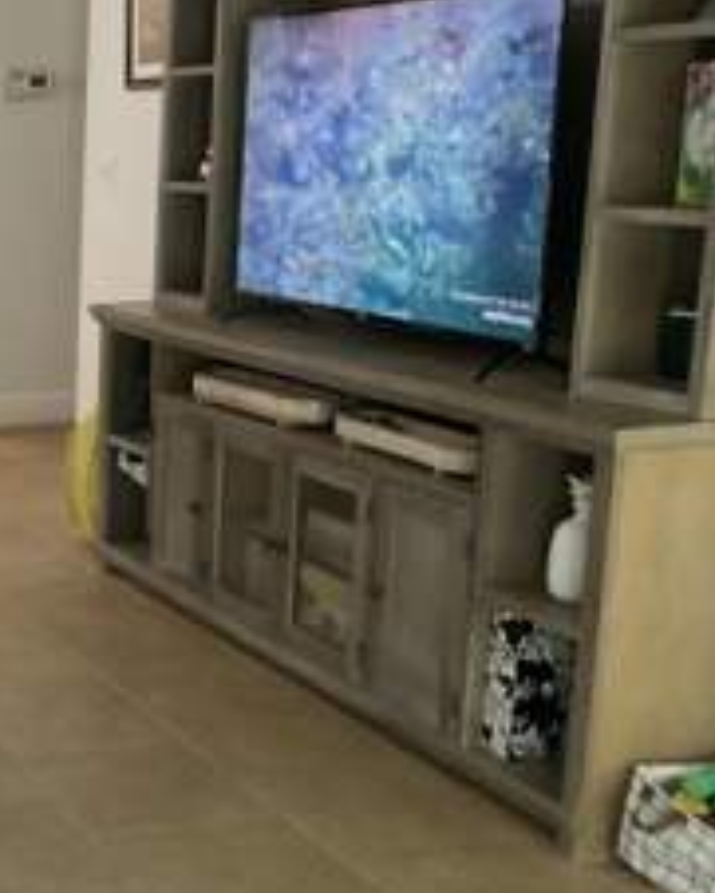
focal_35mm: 60
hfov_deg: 22.5
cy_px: 512
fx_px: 1586
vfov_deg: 31.4
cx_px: -229
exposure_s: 1/60
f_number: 1.8
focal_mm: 3
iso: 200
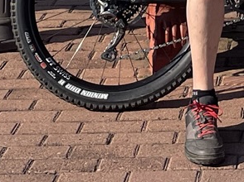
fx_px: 1247
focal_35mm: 177
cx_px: 358
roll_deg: +0.3
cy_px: -402
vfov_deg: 7.2
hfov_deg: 10.8
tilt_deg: +8.8
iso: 32
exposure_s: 1/2817
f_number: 1.6
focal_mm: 4.2
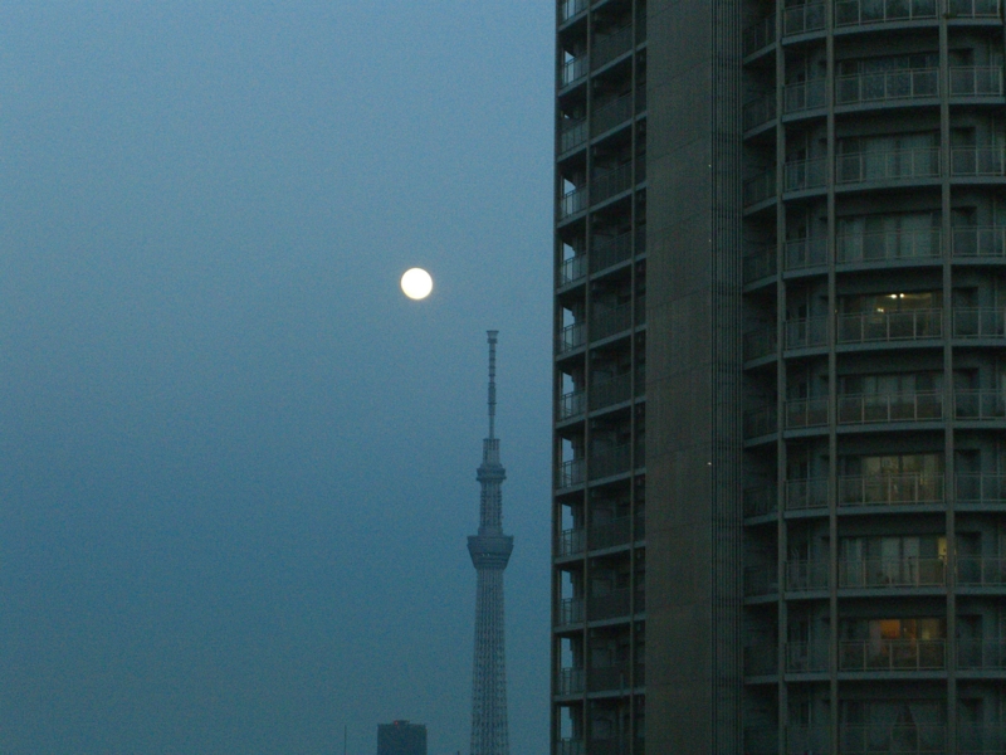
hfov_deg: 17.3
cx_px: 503
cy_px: 378
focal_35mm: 114
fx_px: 3313
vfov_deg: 13.0
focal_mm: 23.7
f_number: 5.1
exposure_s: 1/60
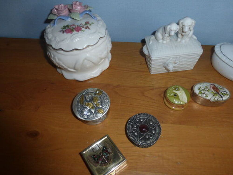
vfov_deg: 54.9
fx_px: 168
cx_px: 116
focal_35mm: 25
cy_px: 88
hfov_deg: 69.4
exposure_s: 1/60
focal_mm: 4.3
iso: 320
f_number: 3.3
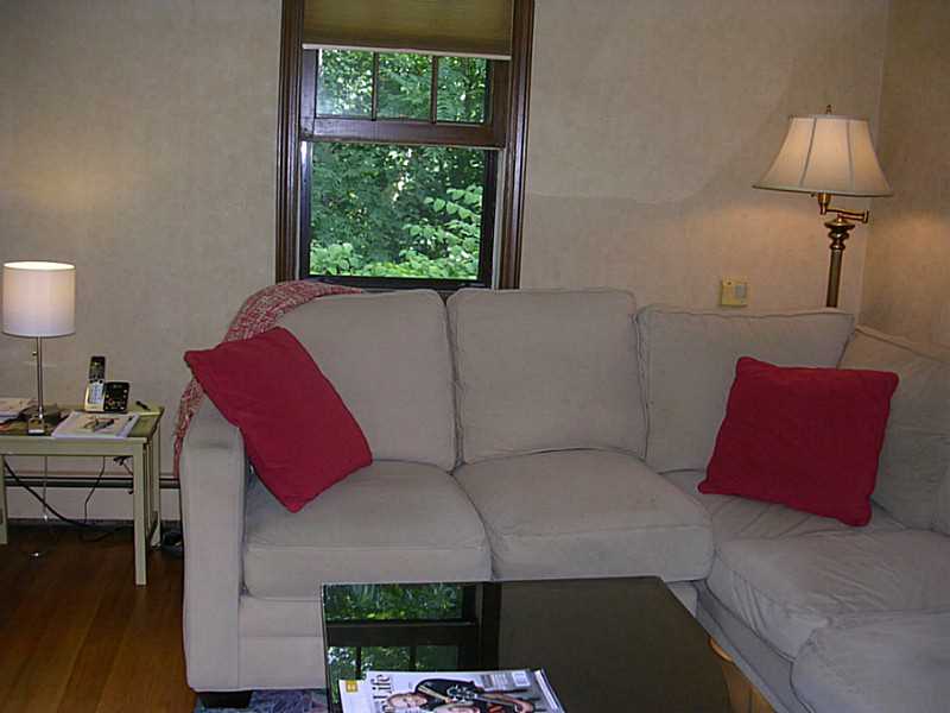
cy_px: 356
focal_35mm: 38
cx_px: 475
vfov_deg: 37.7
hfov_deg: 49.0
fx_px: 1043
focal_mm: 5.8
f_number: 2.8
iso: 68
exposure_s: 1/60.1
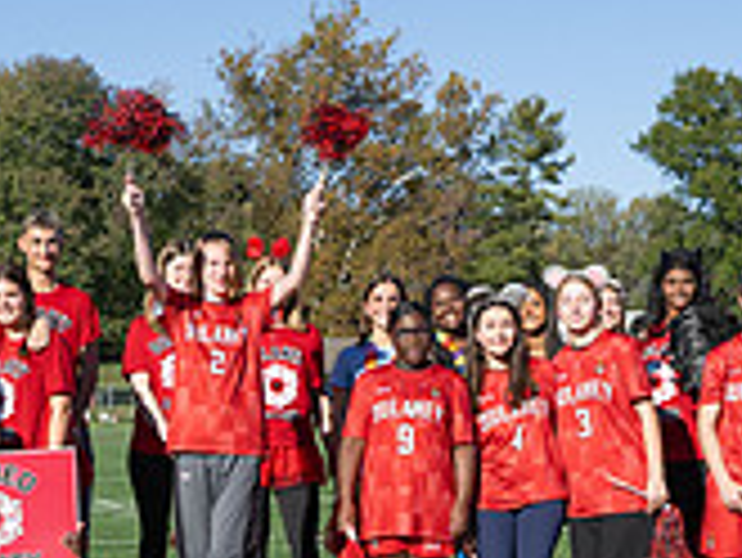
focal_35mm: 90
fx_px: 1931
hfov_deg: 21.6
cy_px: 631
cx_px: 207
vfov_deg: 15.9
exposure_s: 1/4000
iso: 320
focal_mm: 24
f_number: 4.5
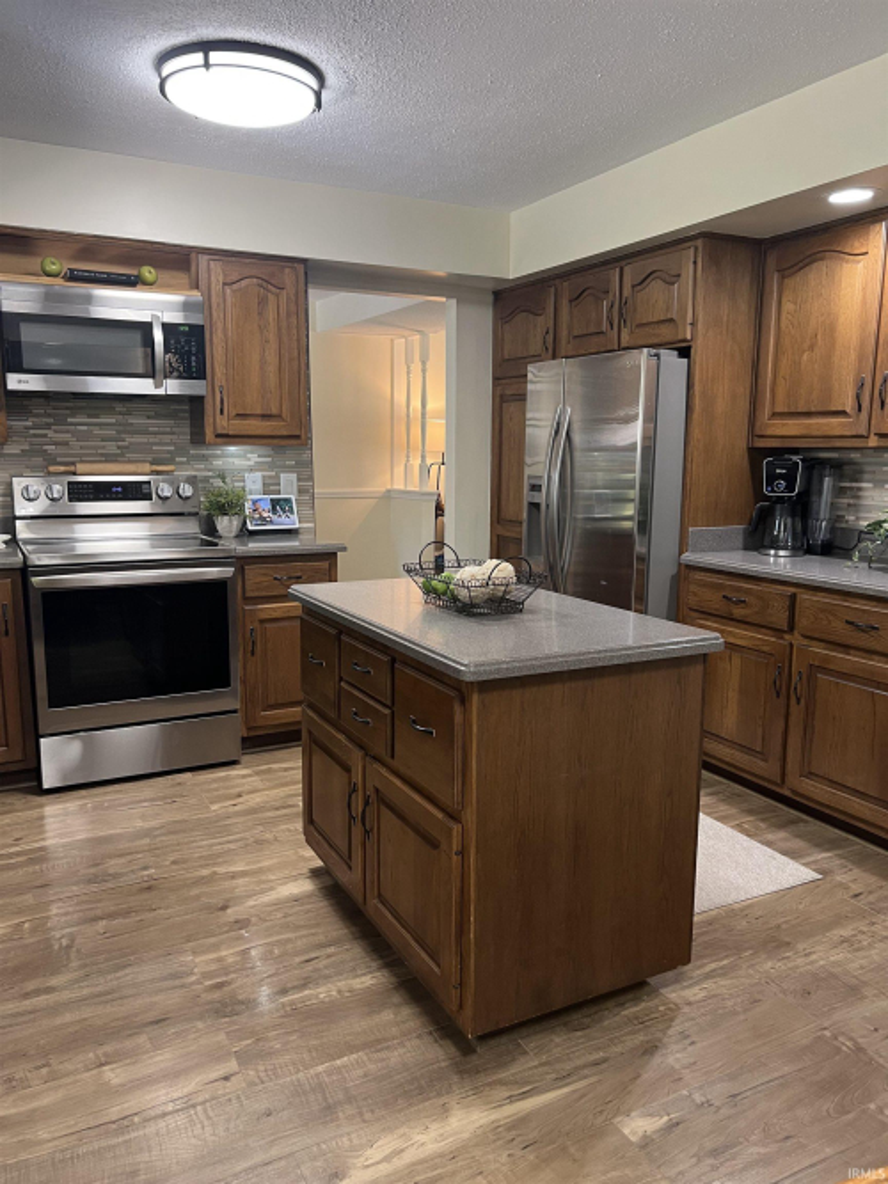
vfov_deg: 67.3
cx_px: 444
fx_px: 890
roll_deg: +0.2
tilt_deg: -9.3
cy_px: 592
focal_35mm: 26
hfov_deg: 53.0
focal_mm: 5.7
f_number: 1.5
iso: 125
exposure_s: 1/60
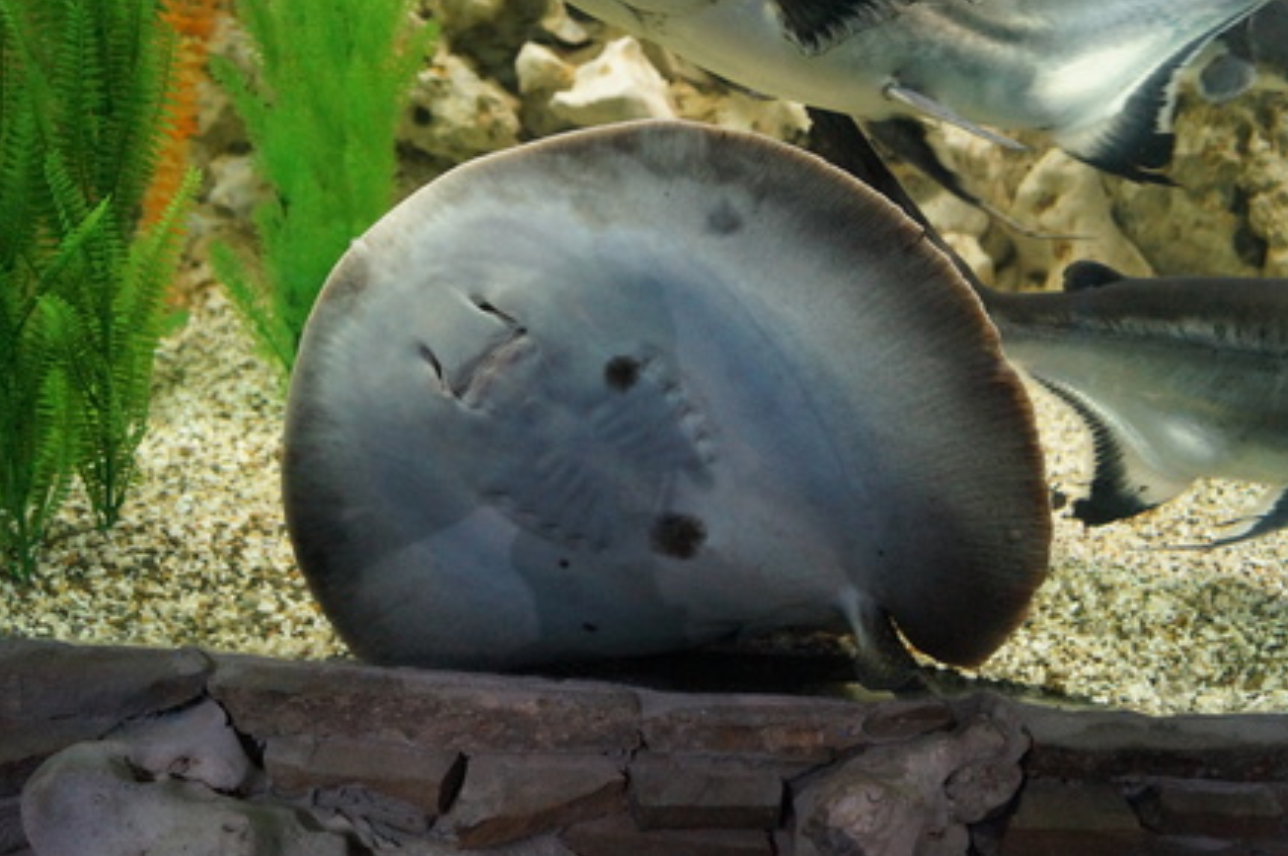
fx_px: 1001
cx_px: 644
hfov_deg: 65.5
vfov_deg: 46.3
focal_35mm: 28
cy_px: 418
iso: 3200
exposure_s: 1/100
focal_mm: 18
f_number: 3.5
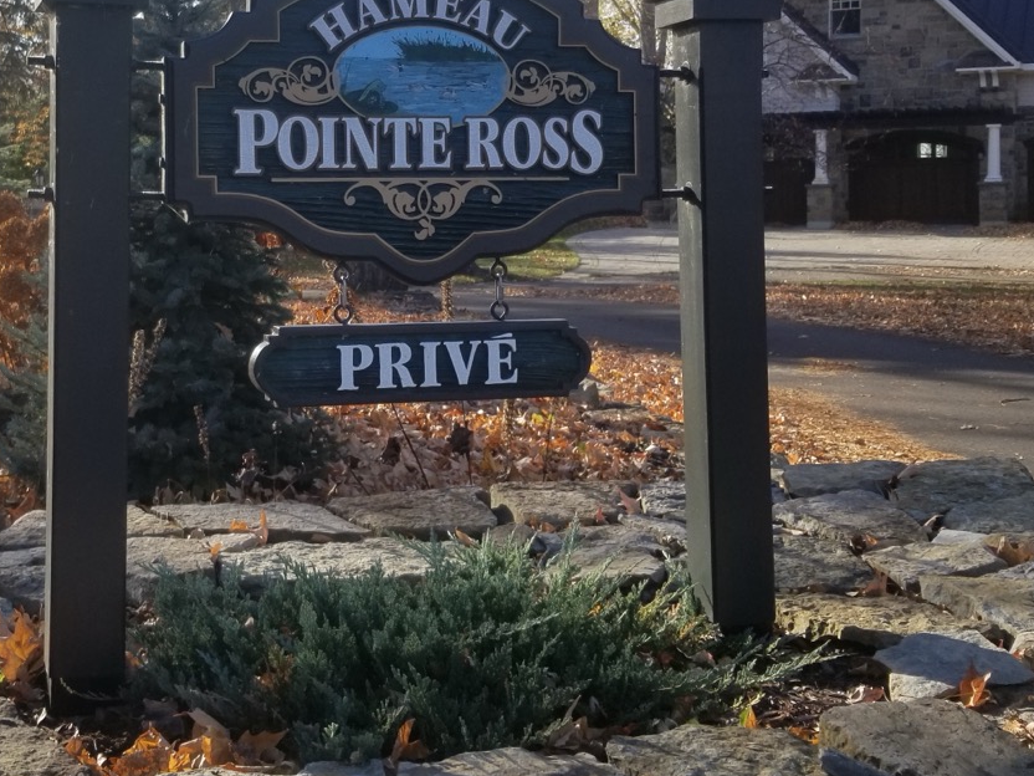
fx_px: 1494
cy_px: 240
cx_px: 367
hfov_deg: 37.9
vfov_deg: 28.9
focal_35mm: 50
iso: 50
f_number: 1.7
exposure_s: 1/1205
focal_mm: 4.25
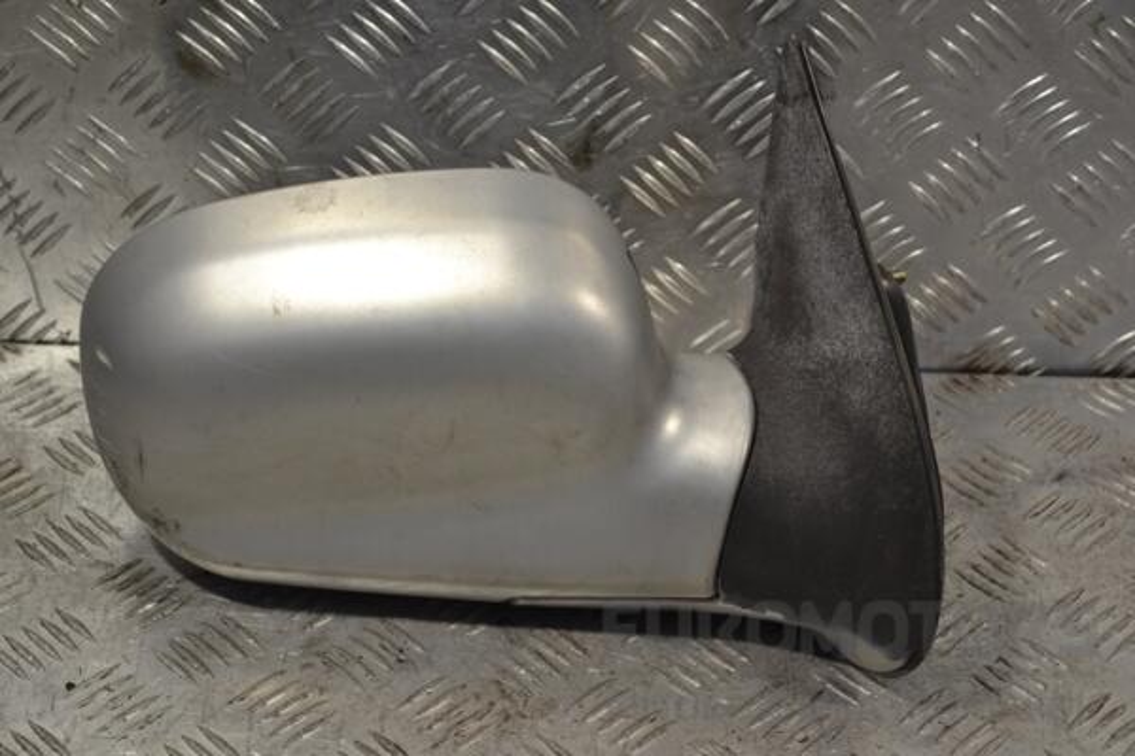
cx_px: 568
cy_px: 378
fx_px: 2459
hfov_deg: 26.0
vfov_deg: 17.5
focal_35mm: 78
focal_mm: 52
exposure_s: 1/125
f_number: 5.6
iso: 400
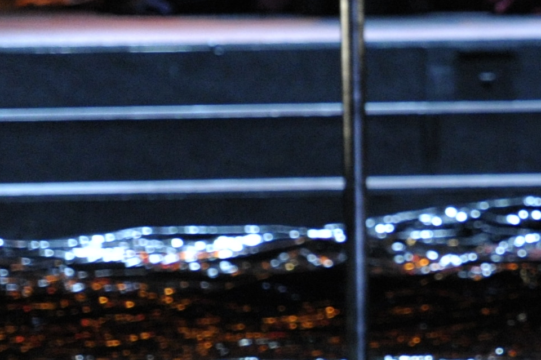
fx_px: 10649
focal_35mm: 709
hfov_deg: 2.9
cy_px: 175
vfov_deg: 1.9
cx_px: 995
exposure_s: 1/250
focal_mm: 160
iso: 5000
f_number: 2.8
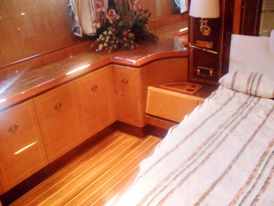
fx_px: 277
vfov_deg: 40.7
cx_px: 137
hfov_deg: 52.6
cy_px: 103
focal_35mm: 35
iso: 400
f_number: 3
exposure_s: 1/30
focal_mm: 6.3
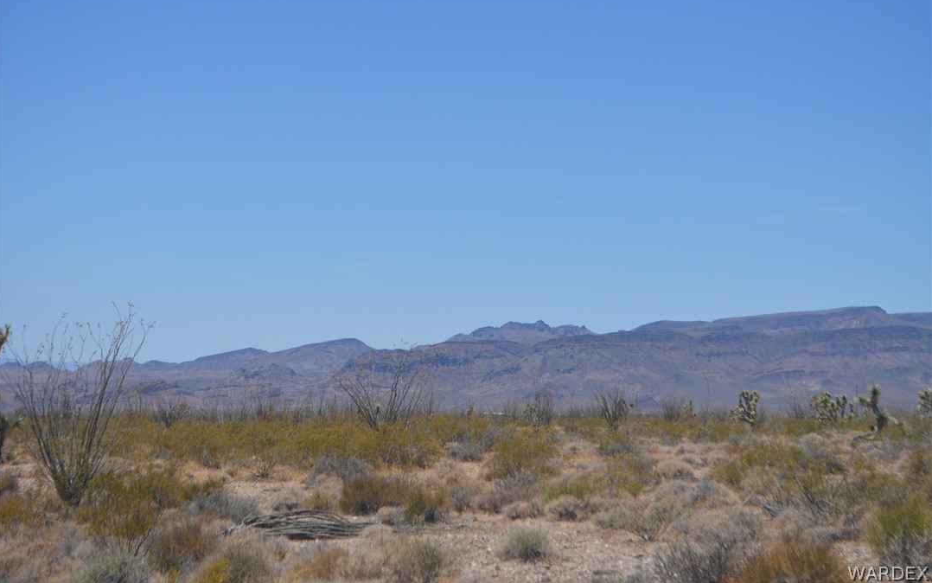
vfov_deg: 16.3
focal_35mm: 80
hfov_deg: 25.8
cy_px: 274
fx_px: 2032
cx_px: 464
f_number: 8
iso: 400
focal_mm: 52
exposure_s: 1/2000
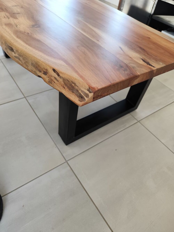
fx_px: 154
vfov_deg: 73.9
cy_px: 116
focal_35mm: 23
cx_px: 87
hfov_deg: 58.9
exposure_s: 1/100
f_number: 1.65
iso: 320
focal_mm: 6.14
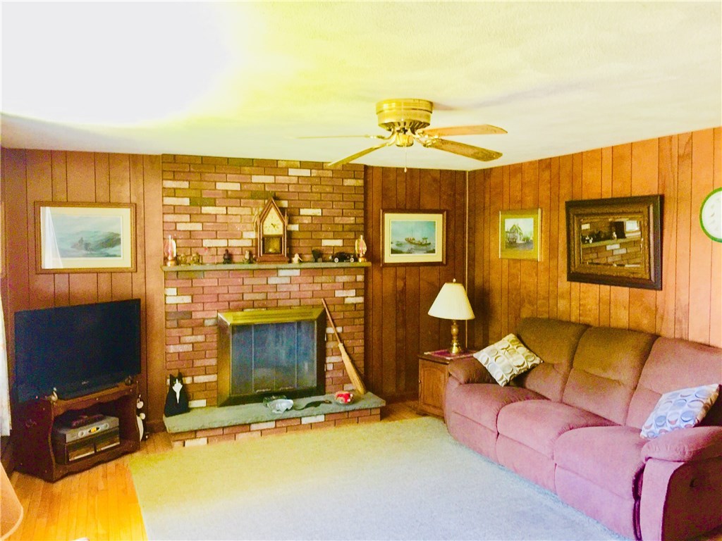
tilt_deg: -1.9
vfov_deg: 48.2
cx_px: 361
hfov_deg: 61.7
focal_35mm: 29
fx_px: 605
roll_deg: +0.0
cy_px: 270
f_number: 2.2
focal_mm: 4.15
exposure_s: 1/15
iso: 125
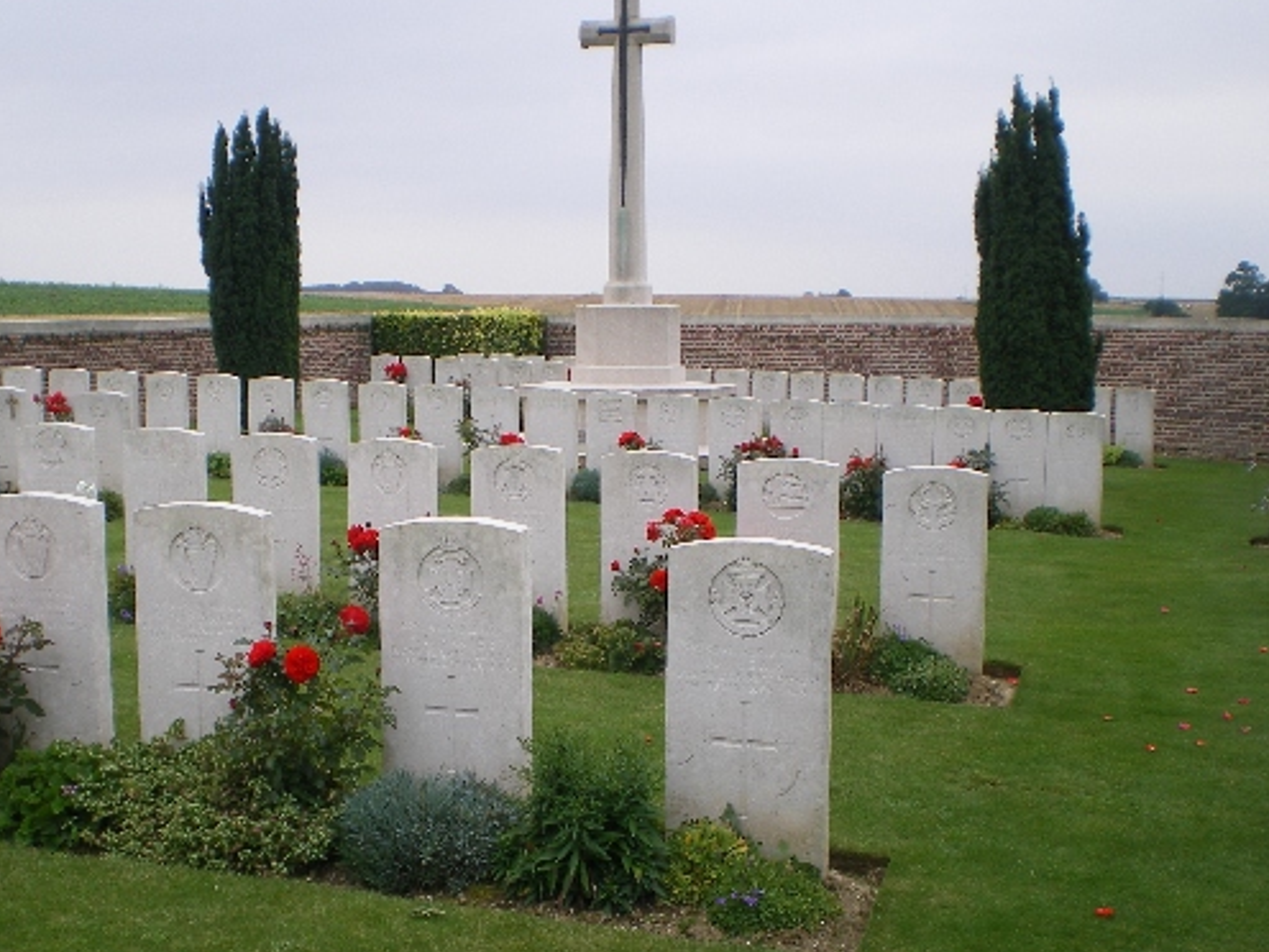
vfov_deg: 31.5
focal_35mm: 46
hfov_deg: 41.1
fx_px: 1686
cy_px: 537
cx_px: 512
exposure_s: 1/160
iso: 64
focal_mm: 6.3
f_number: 4.6
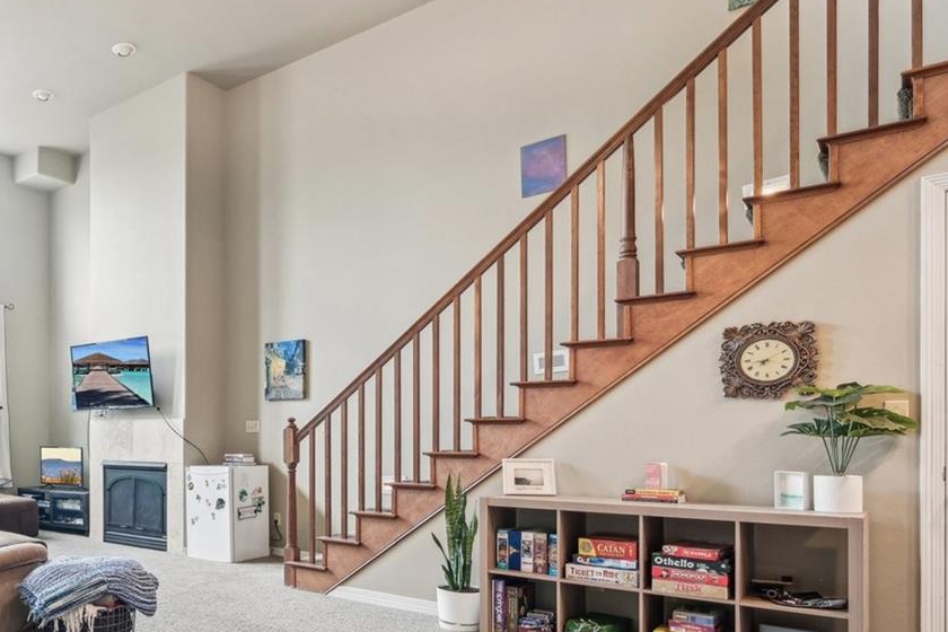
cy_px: 436
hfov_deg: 60.9
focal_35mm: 27
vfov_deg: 46.9
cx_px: 166
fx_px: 711
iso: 400
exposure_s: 1/3.33
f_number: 8
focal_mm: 14
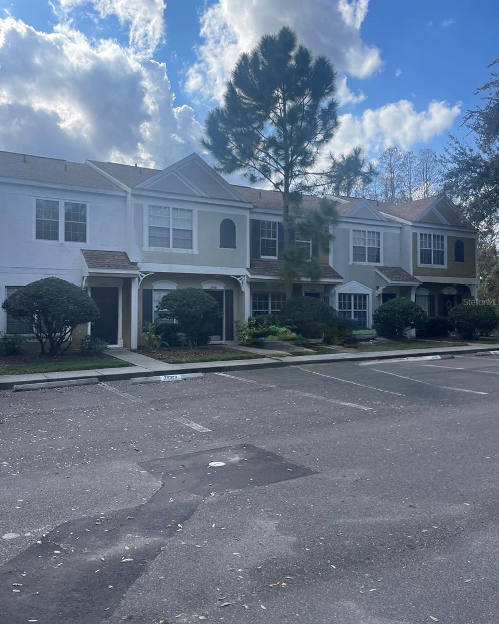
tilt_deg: +2.0
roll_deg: -0.1
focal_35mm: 28
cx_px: 246
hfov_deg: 51.5
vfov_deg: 62.2
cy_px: 302
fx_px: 517
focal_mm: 4.2
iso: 50
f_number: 1.6
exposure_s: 1/2959
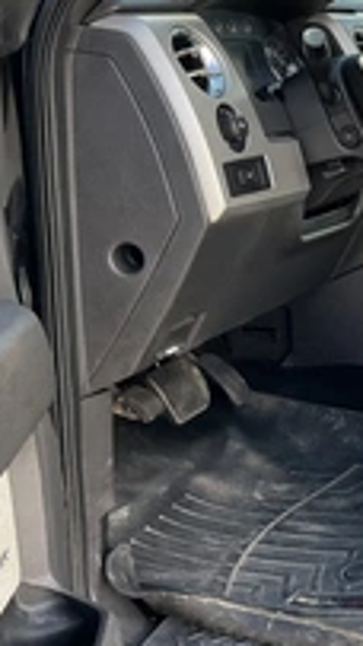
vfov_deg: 34.7
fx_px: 1028
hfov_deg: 17.4
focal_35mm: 60
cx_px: 589
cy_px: 229
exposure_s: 1/145
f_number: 1.8
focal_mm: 3
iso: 20
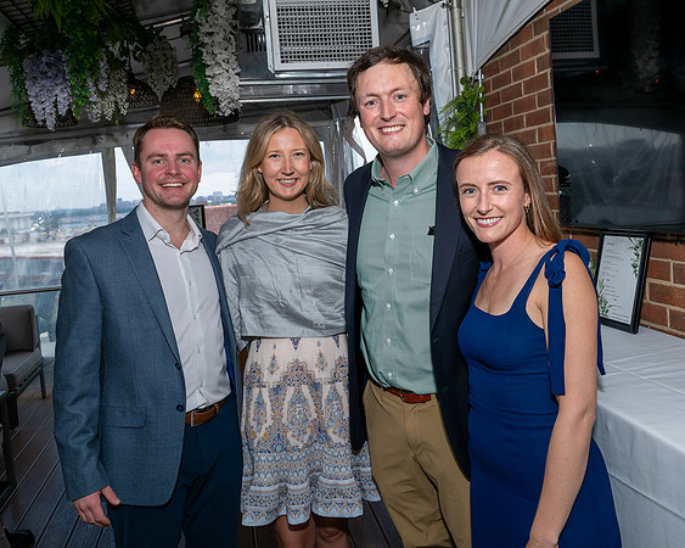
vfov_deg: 46.9
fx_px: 630
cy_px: 250
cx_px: 369
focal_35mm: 31
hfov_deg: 57.0
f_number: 8
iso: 320
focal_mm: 25
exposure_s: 1/250
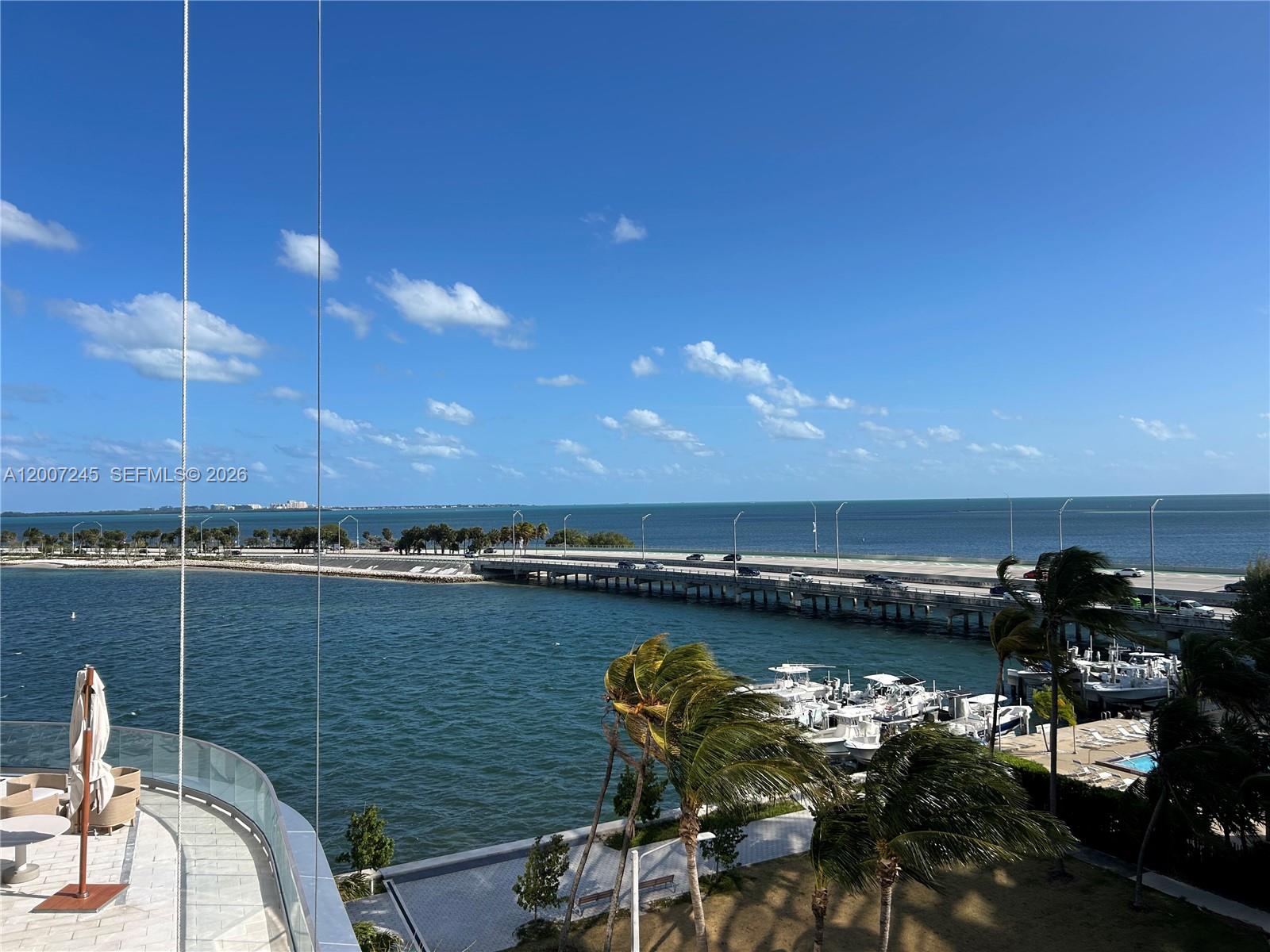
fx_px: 954
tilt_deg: +1.7
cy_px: 476
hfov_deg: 67.3
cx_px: 635
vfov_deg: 53.1
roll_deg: +1.0
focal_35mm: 26
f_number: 1.5
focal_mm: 5.7
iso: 50
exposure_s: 1/5319
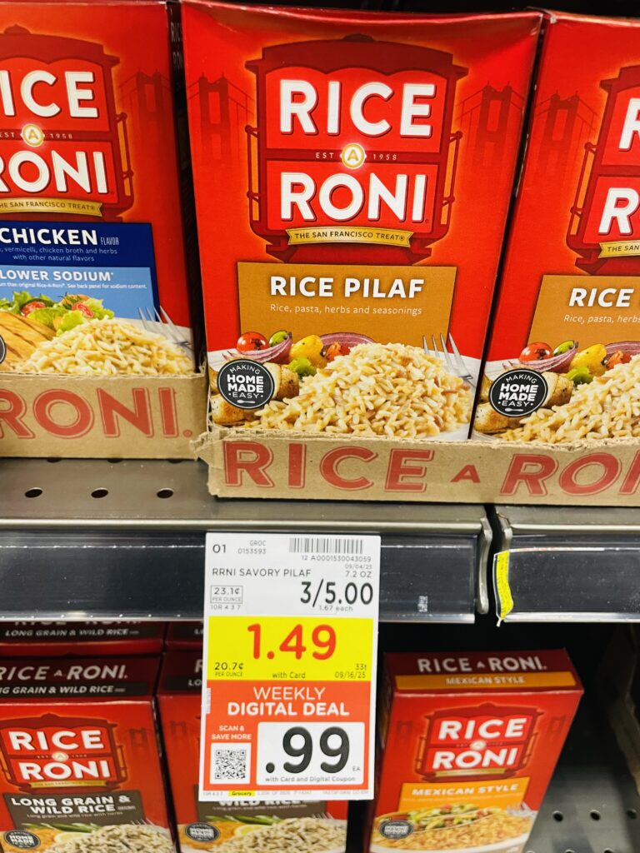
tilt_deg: -30.5
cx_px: 320
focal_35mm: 26
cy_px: 426
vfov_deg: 67.3
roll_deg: -2.0
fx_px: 641
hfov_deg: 53.1
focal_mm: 4.2
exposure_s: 1/60
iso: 250
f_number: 1.6
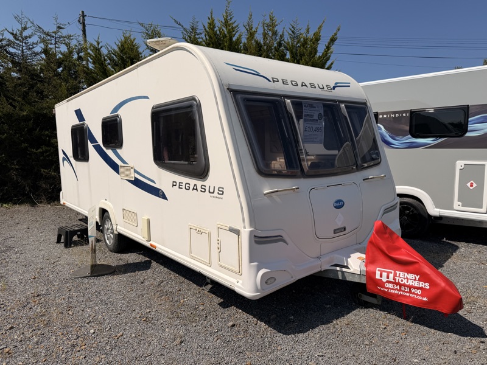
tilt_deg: -6.2
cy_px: 182
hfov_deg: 71.6
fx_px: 338
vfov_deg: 56.8
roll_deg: -2.3
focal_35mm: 24
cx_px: 244
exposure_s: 1/10309
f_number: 1.78
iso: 80
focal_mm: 6.76
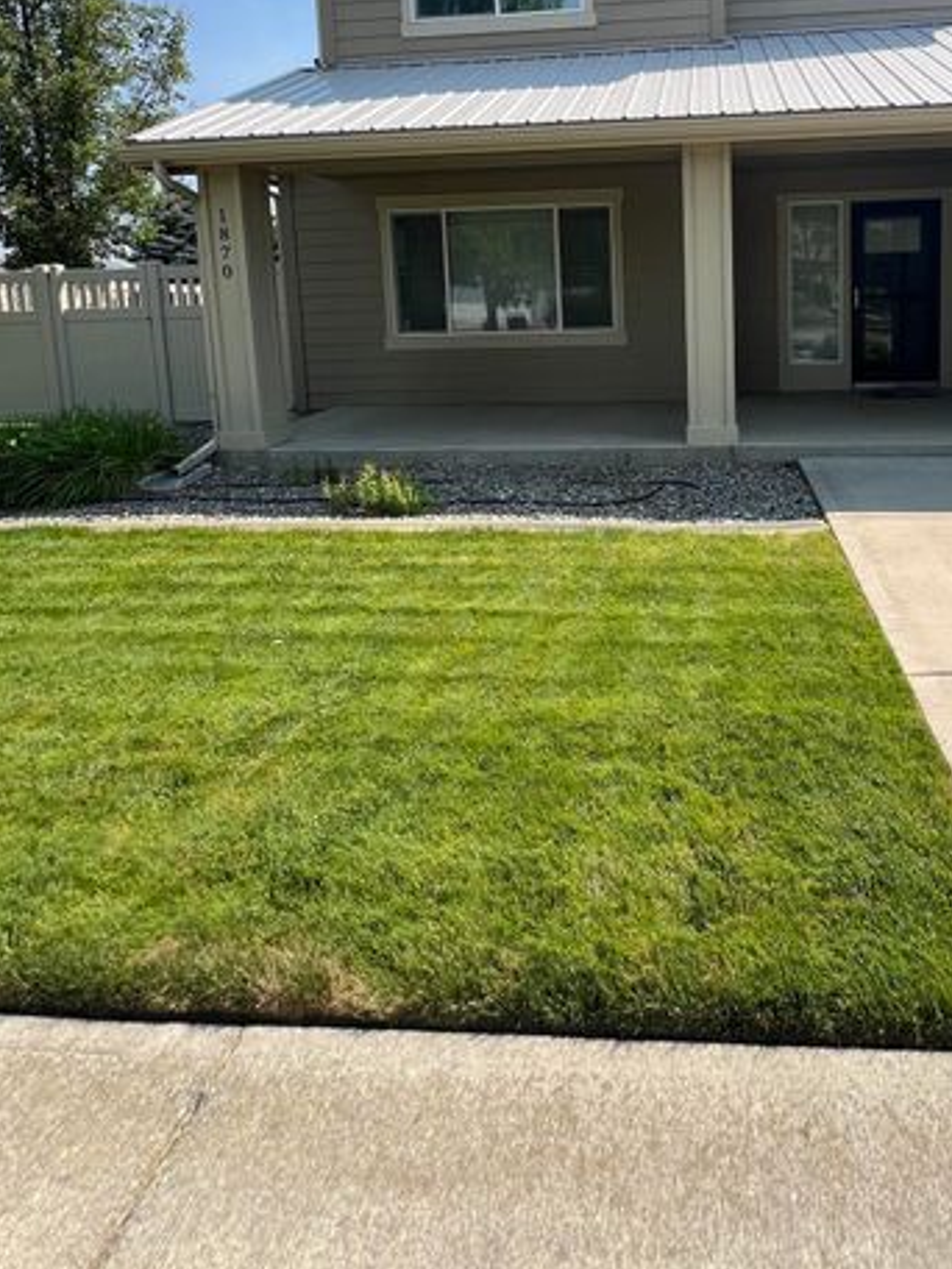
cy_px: 380
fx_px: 697
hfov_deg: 66.5
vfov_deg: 80.5
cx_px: 649
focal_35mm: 19
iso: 32
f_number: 1.8
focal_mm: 1.57
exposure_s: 1/758
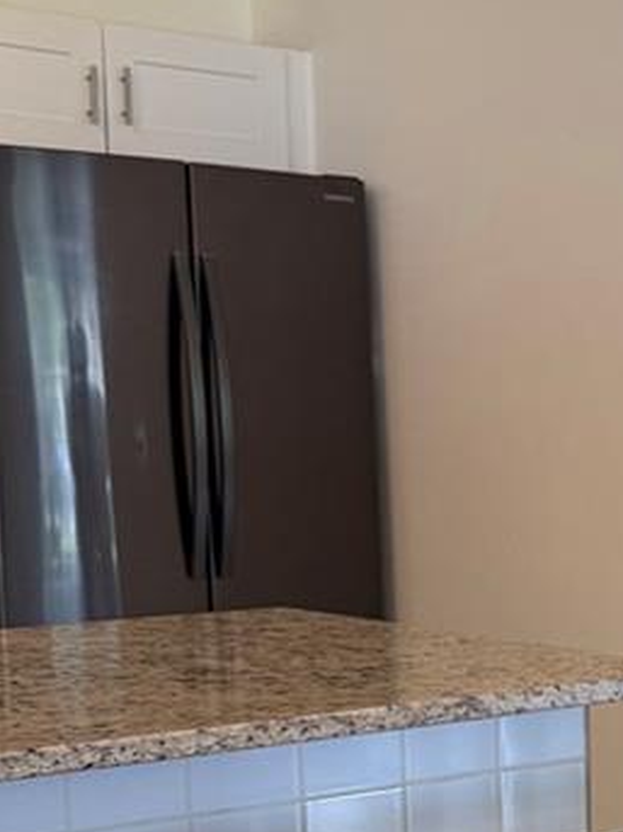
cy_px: 728
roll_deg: -1.5
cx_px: 1011
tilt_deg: -8.8
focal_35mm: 84
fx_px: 2017
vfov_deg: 22.8
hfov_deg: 15.7
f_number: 1.78
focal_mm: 6.76
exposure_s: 1/129
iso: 125
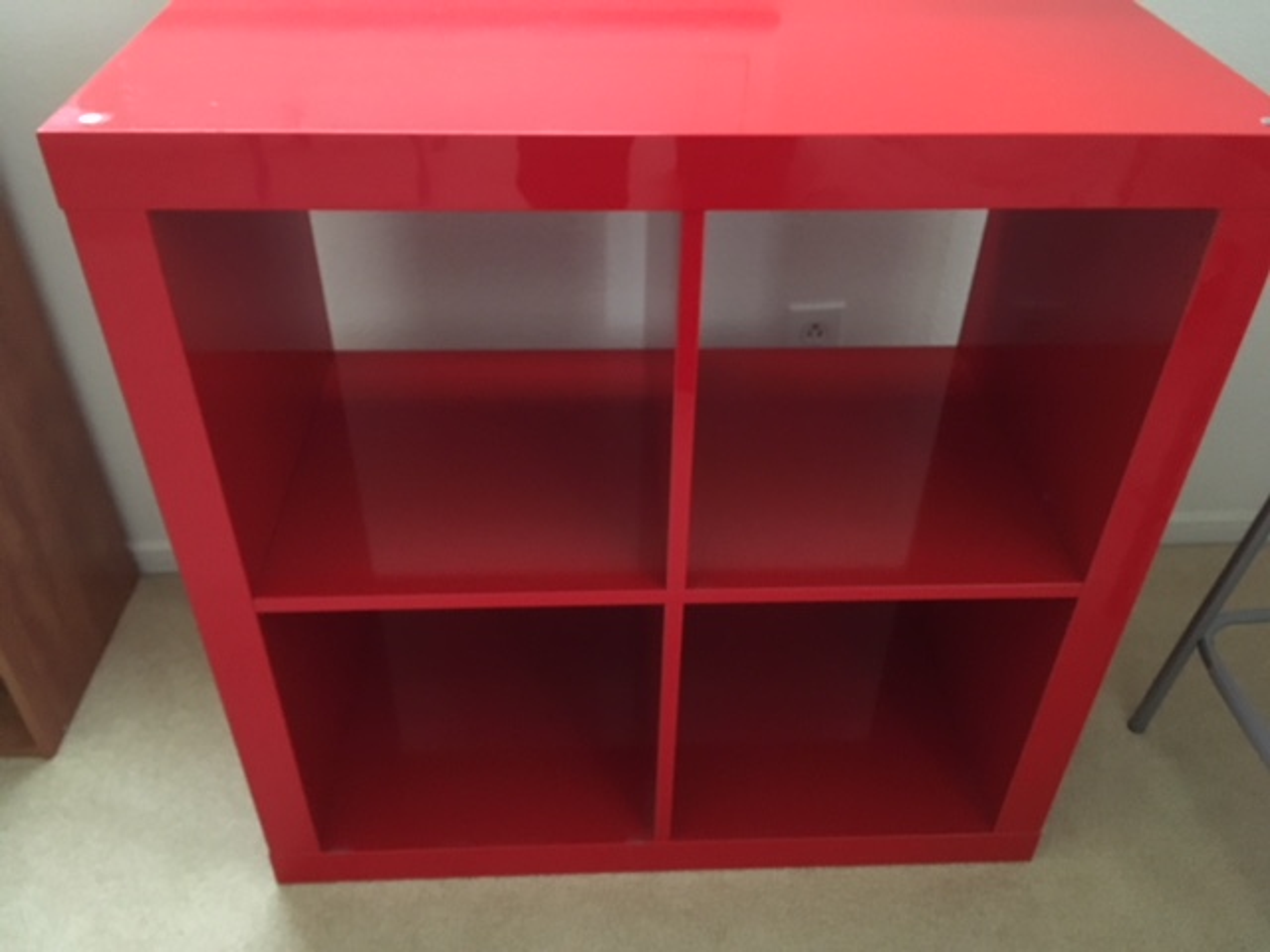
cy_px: 476
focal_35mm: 29
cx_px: 635
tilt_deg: -38.6
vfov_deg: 48.2
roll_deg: -0.3
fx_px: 1064
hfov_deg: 61.7
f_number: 2.2
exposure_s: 1/15
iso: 320
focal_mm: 4.15
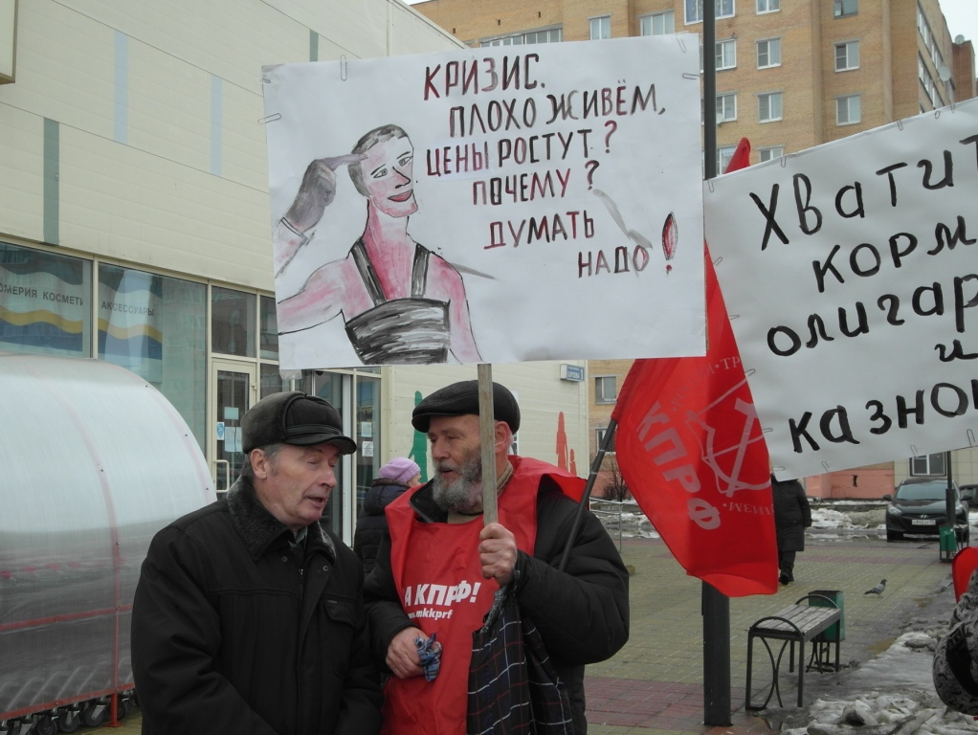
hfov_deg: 52.6
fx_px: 990
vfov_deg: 40.7
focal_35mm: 35
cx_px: 489
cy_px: 368
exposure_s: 1/180
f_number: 4.9
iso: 100
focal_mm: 6.5
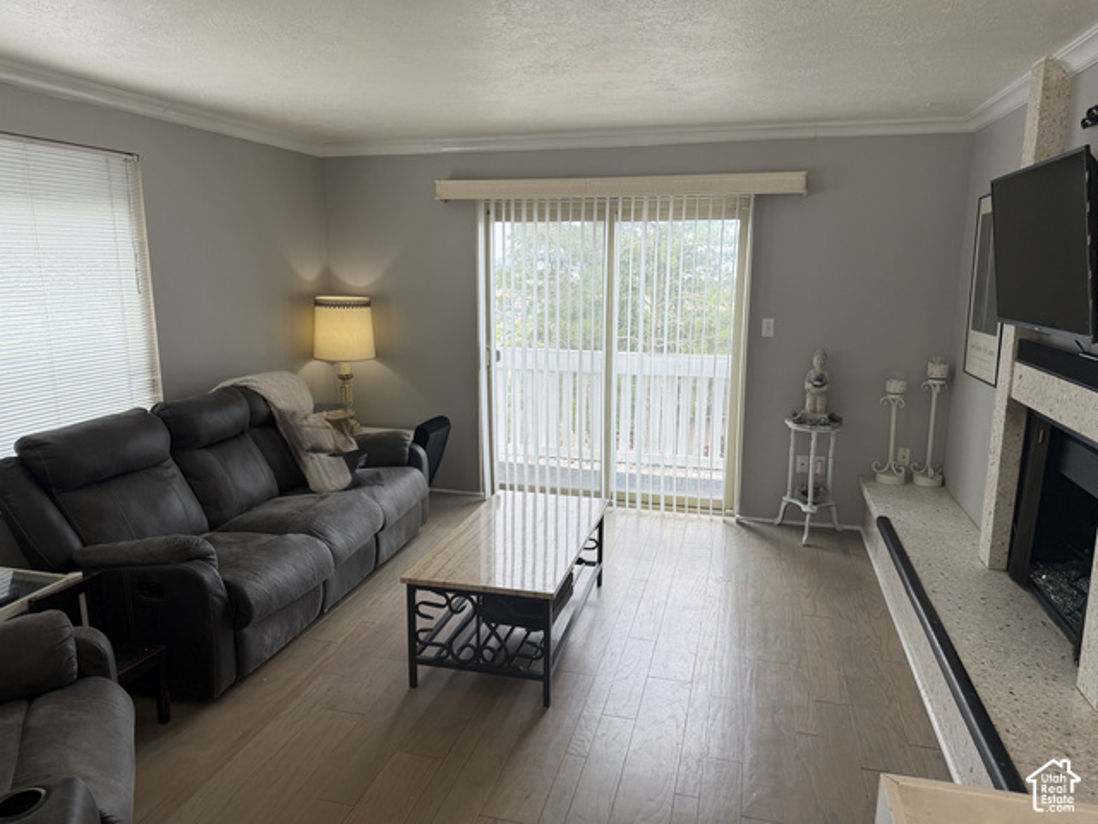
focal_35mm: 24
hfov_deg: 71.6
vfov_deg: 56.8
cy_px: 412
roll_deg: +0.3
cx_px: 549
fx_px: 761
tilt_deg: -11.5
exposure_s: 1/225
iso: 64
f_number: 1.78
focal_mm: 6.76
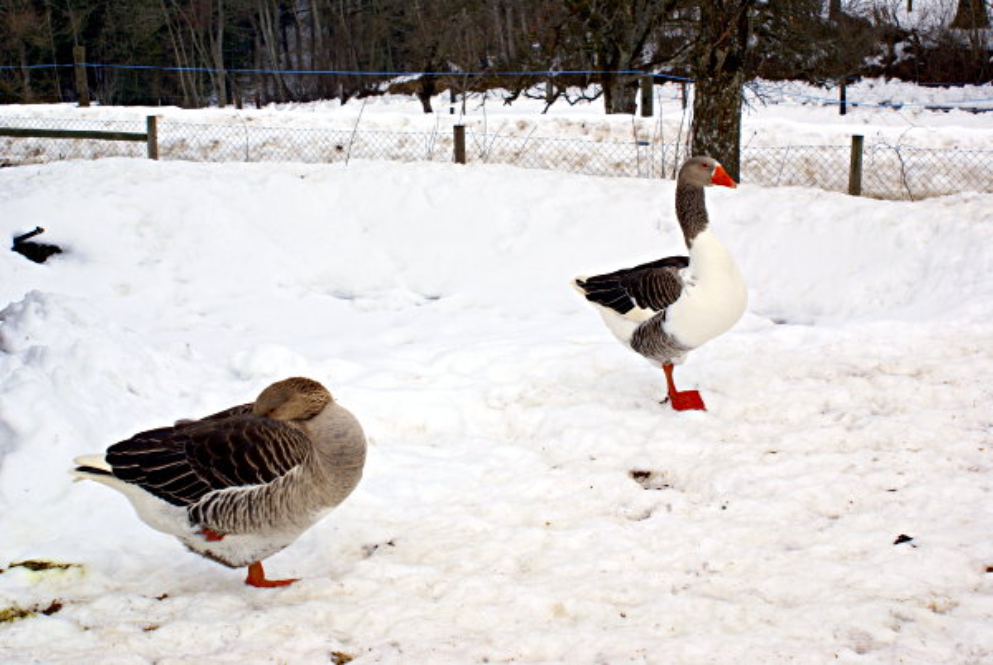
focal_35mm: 60
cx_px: 496
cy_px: 332
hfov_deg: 33.4
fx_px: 1657
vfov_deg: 22.7
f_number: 9
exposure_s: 1/160
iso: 100
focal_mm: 40
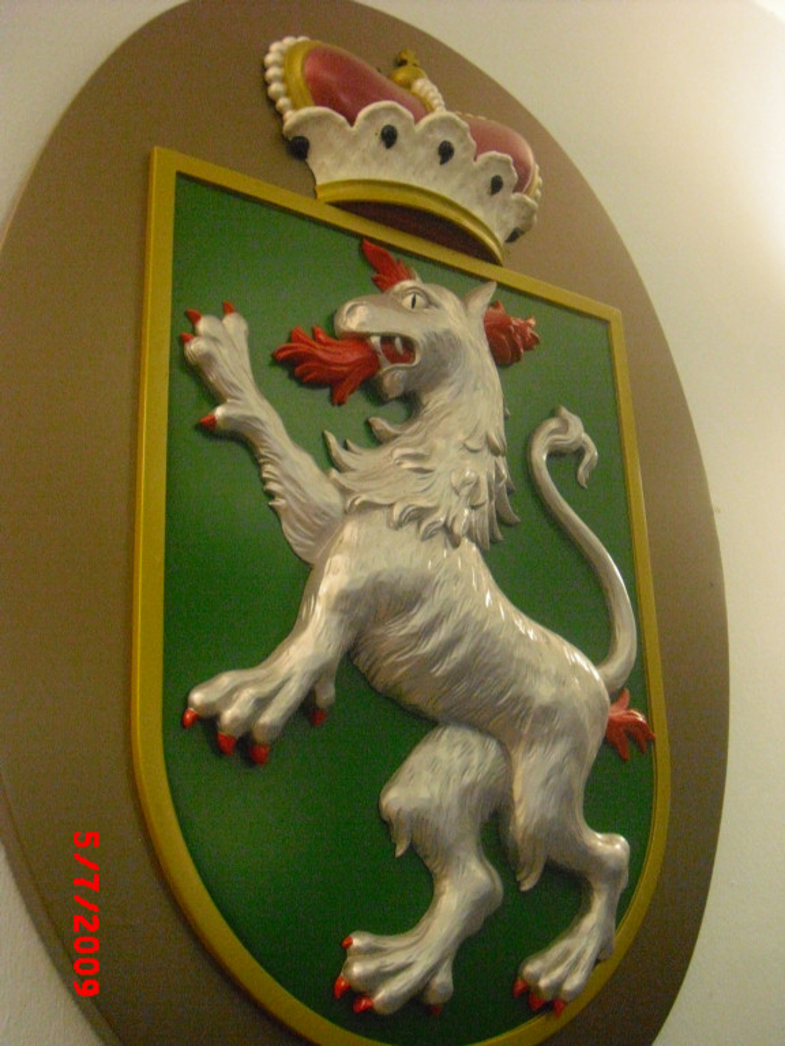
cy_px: 523
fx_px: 1149
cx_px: 392
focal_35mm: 38
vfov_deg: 49.0
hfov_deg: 37.7
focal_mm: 6.2
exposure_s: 1/80
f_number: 2.8
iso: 800
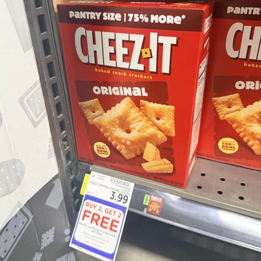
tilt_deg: -31.1
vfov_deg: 54.0
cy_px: 120
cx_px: 128
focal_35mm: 30
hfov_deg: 54.0
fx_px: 256
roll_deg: +1.6
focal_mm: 6.76
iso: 400
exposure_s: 1/60
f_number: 1.78
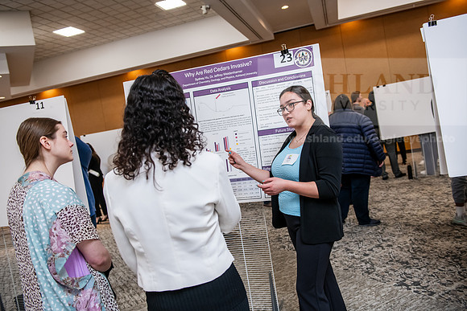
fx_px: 402
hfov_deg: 60.3
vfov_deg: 42.3
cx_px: 234
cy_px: 156
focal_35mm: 31
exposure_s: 1/160
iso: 1250
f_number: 3.5
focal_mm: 31
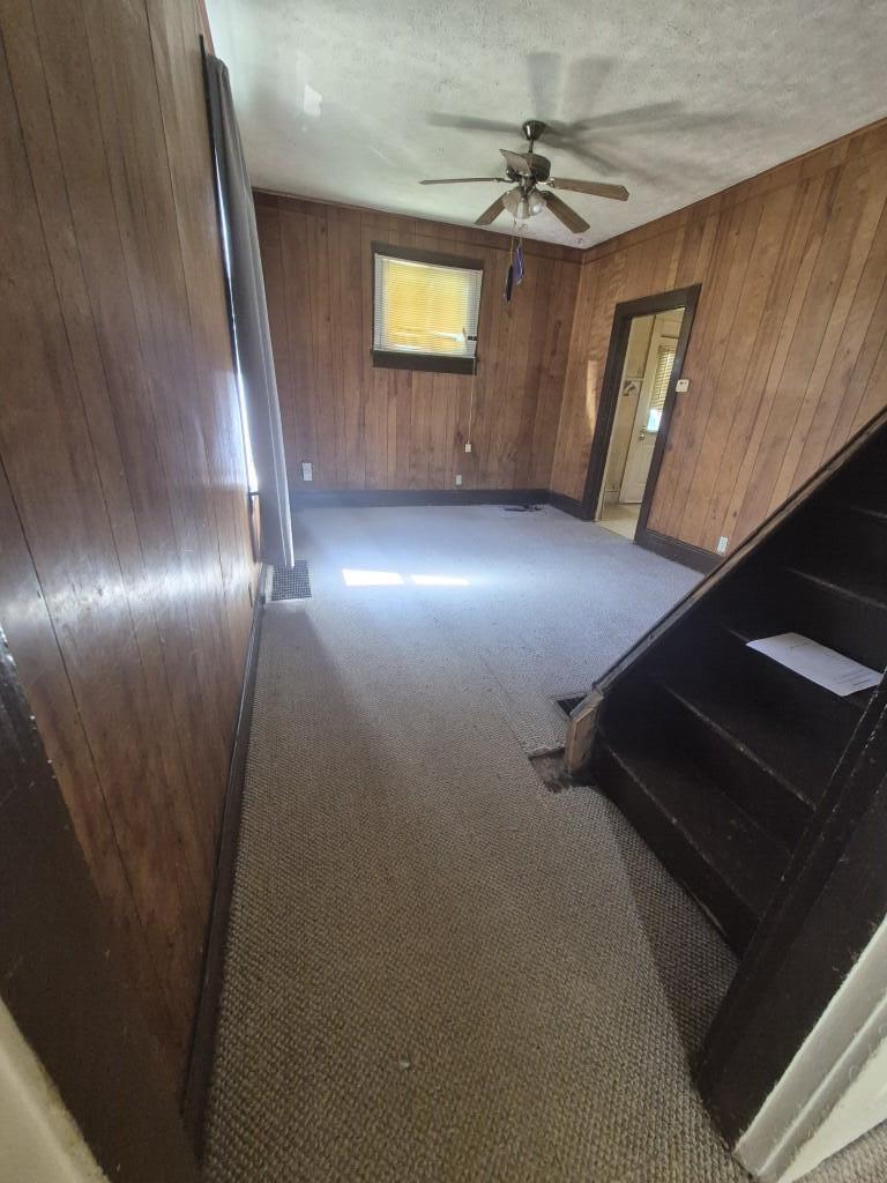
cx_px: 444
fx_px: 444
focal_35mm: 13
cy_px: 592
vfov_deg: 106.2
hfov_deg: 89.9
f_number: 2.2
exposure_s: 1/60
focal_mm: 1.74
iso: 640
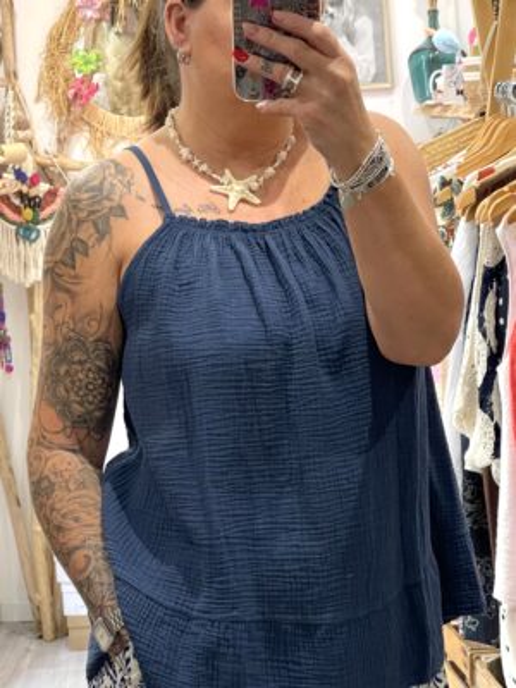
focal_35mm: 64
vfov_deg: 30.3
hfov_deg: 22.9
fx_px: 1272
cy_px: 344
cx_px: 258
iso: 200
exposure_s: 1/50
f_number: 2.2
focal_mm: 7.5
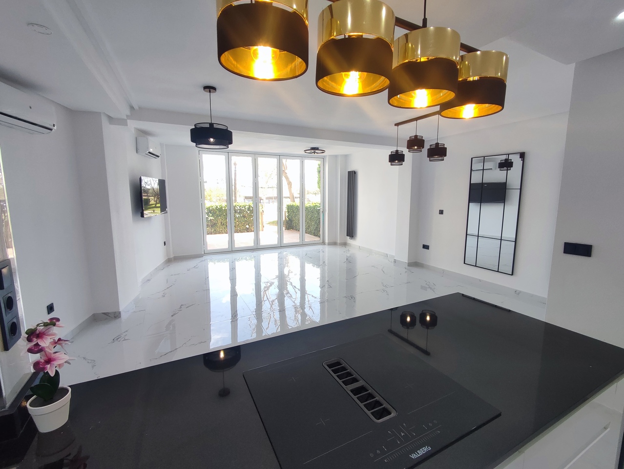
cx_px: 312
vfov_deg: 78.2
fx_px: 289
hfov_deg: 94.5
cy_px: 234
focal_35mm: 16
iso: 59
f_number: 2.2
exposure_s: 1/100
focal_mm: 1.65
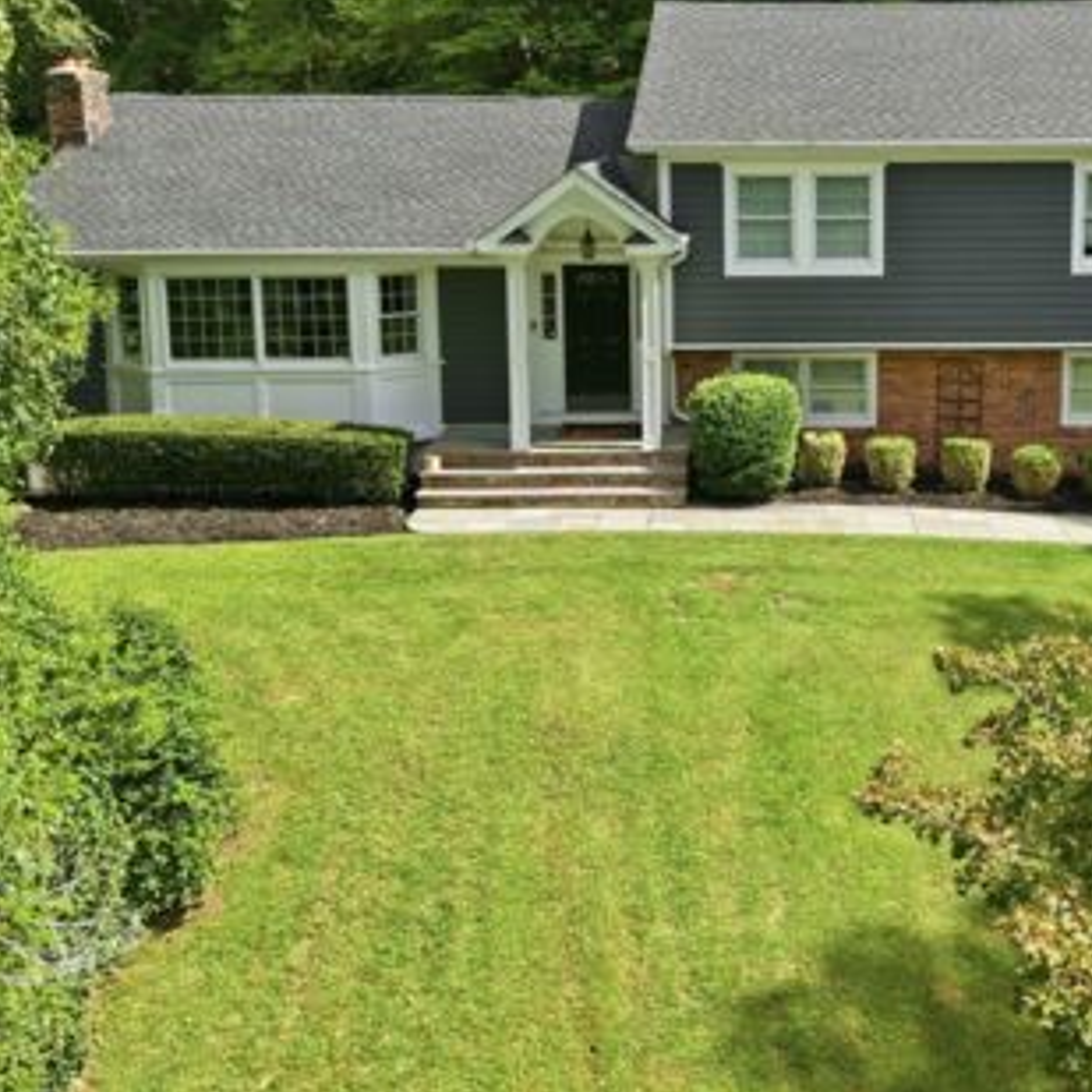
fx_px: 1570
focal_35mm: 44
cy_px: 307
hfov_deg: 37.6
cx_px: 788
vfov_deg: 37.6
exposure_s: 1/180
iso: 160
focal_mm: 8.7
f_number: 1.8
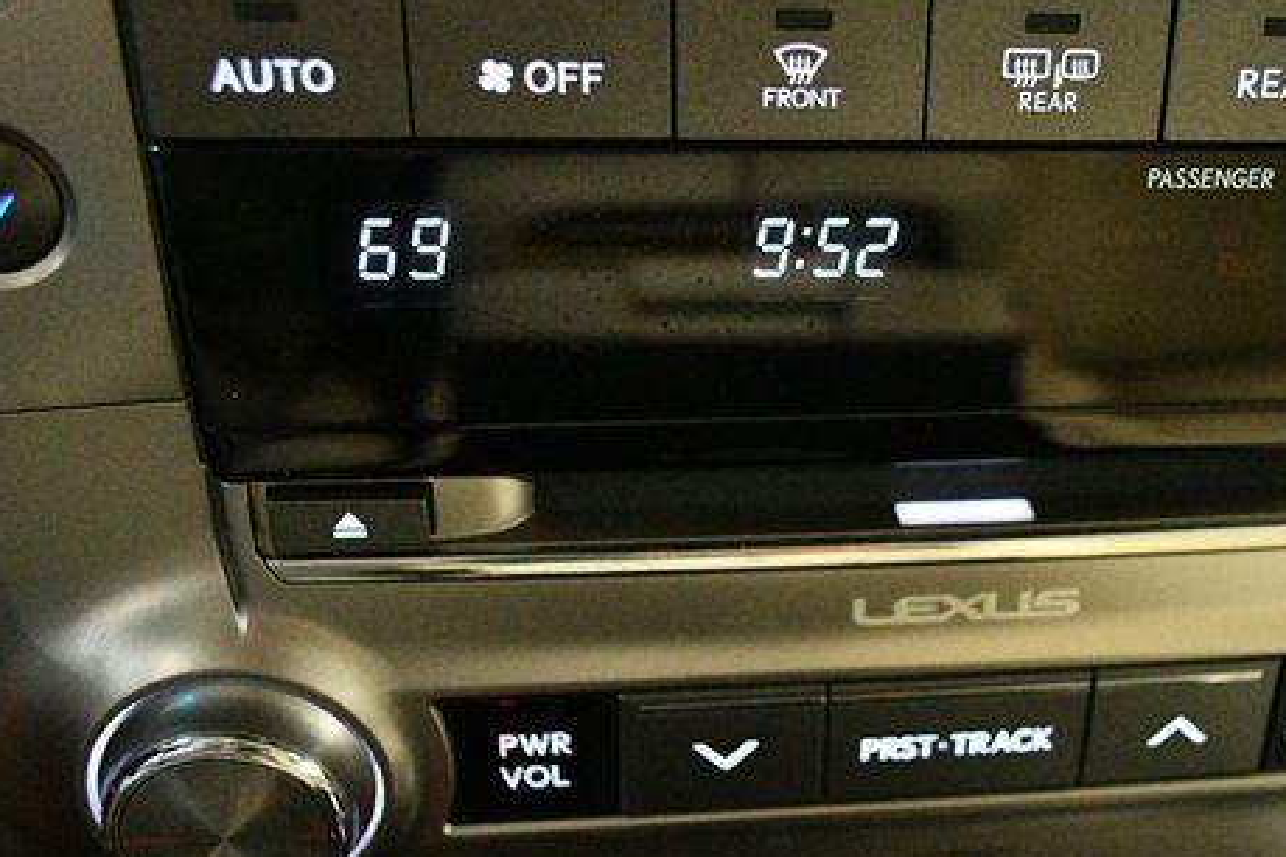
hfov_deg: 42.0
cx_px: 891
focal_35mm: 46
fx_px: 1643
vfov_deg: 29.2
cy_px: 482
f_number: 4
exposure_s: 1/60
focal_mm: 22
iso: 11400
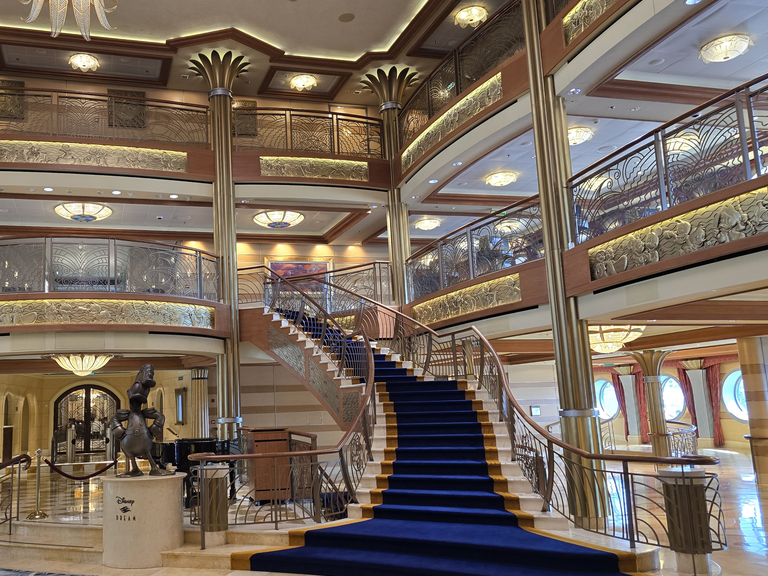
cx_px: 276
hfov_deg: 57.4
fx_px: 688
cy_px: 285
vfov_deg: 45.4
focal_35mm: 31
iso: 125
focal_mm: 6.3
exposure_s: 1/62
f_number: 1.7
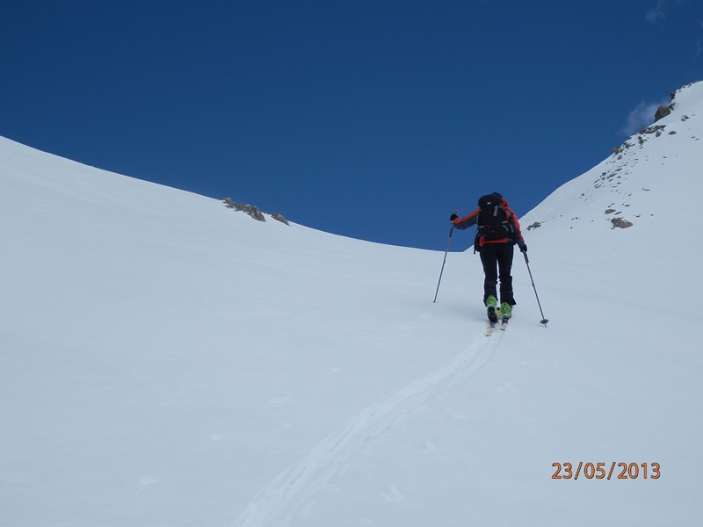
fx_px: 1097
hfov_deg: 35.5
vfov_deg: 27.0
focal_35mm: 54
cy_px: 264
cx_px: 352
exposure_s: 1/250
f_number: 11.6
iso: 80
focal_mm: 9.8
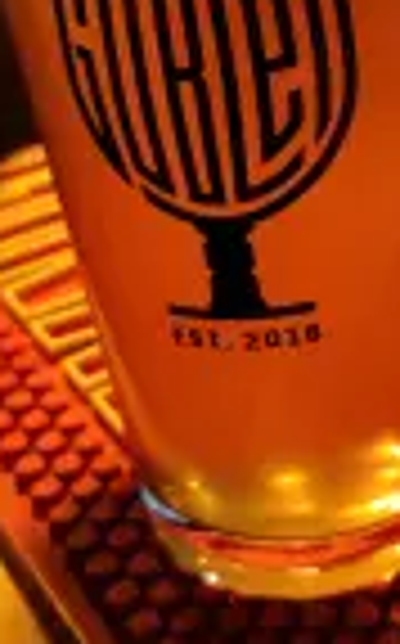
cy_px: 122
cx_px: 542
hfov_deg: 16.5
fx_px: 1295
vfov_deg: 27.3
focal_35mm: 74
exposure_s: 1/33
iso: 920
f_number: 1.79
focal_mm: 4.7
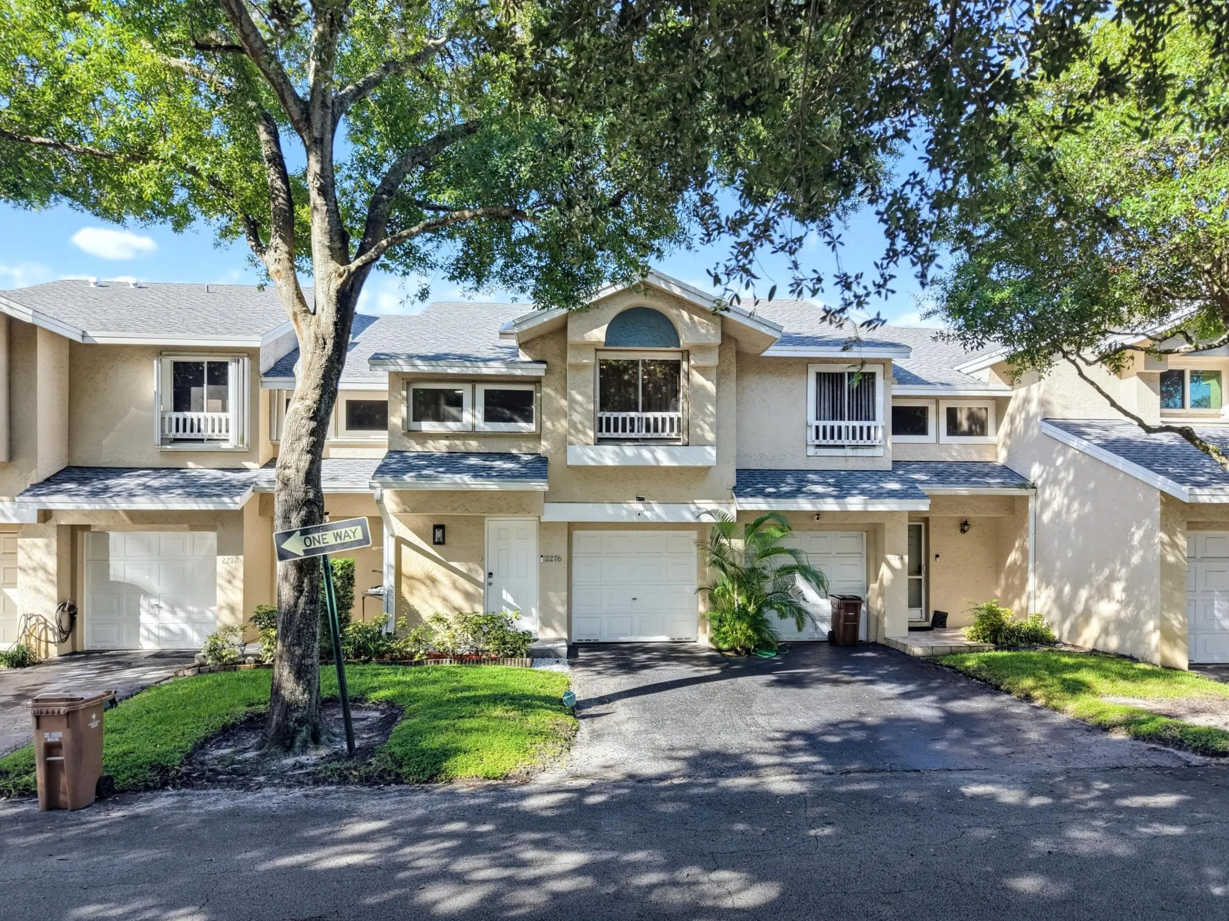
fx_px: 852
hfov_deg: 71.6
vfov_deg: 56.8
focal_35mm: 24
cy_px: 460
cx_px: 614
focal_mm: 8.7
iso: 400
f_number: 1.8
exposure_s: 1/640
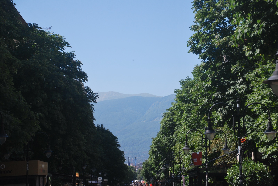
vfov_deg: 13.1
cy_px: 93
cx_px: 139
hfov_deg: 19.4
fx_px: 812
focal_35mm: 105
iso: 140
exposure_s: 1/500
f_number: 5.6
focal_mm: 70
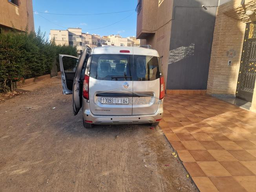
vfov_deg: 58.9
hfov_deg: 73.9
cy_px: 96
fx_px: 170
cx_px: 128
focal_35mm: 23
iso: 50
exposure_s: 1/454
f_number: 1.8
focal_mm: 6.4
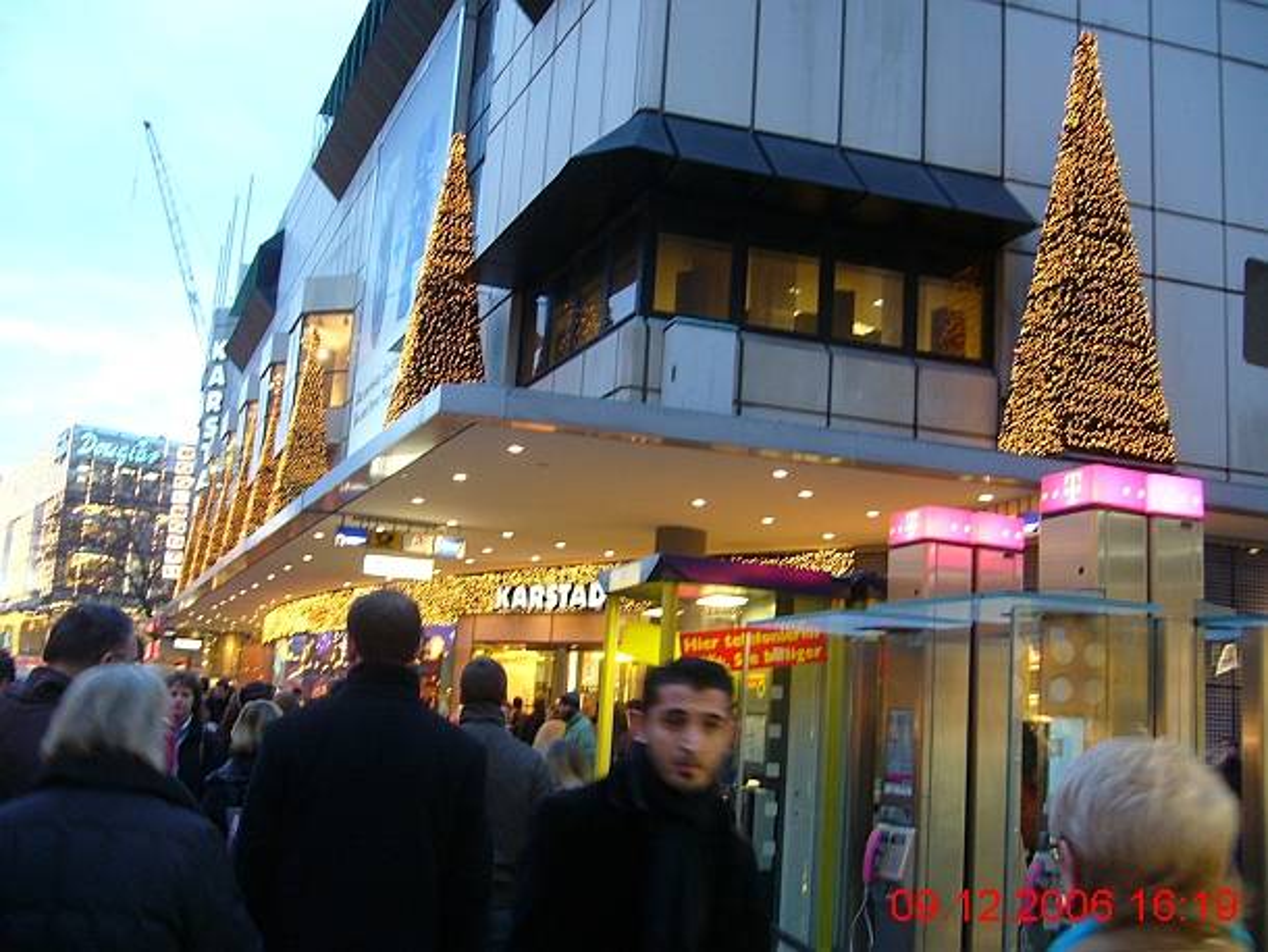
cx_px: 634
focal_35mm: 35
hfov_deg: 52.6
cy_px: 476
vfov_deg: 40.7
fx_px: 1283
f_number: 2.8
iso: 125
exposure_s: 1/15
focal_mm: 5.8
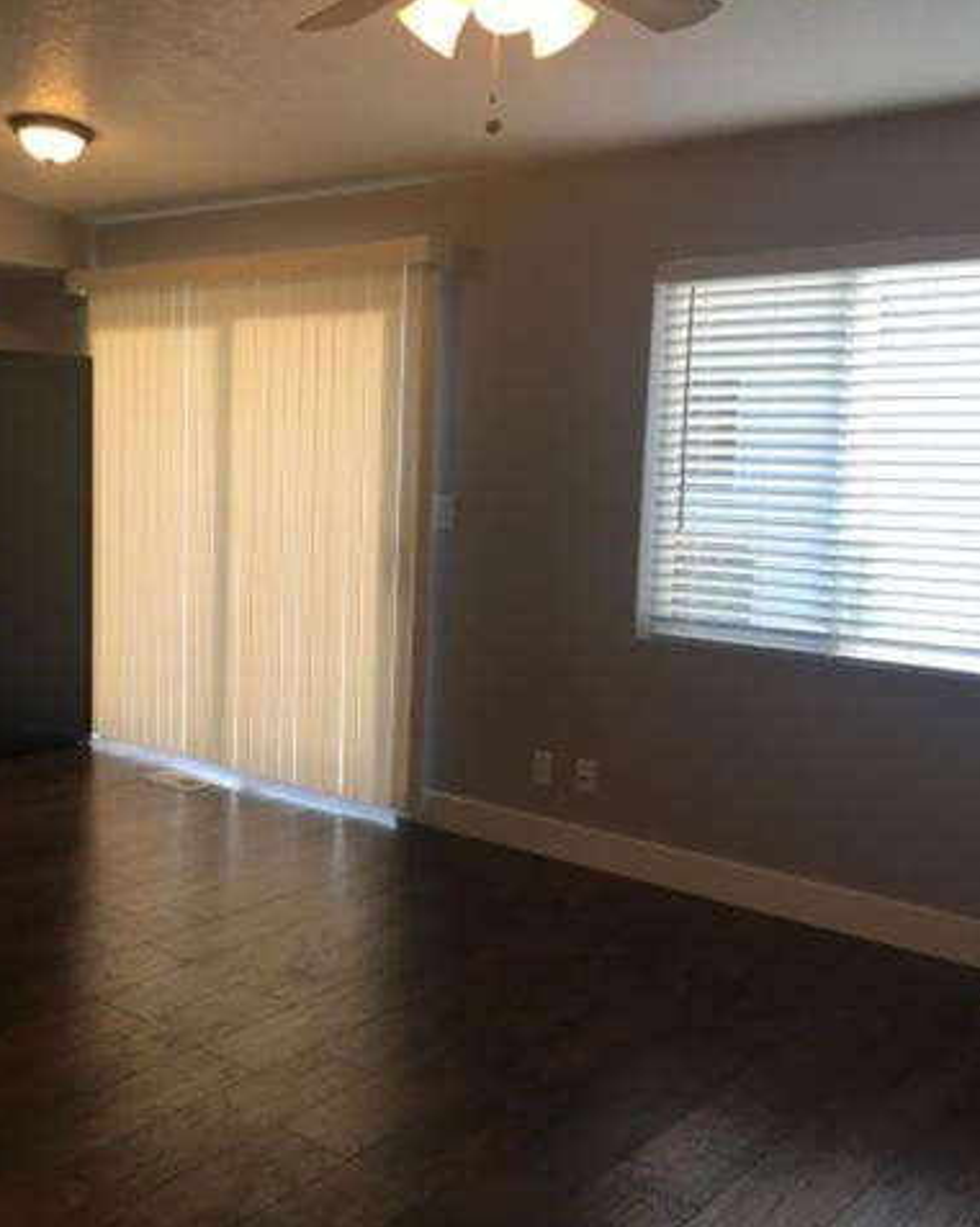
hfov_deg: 38.5
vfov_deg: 48.0
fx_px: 1379
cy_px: 615
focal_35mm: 38
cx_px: 301
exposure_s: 1/60
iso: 32
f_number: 2.2
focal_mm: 4.15
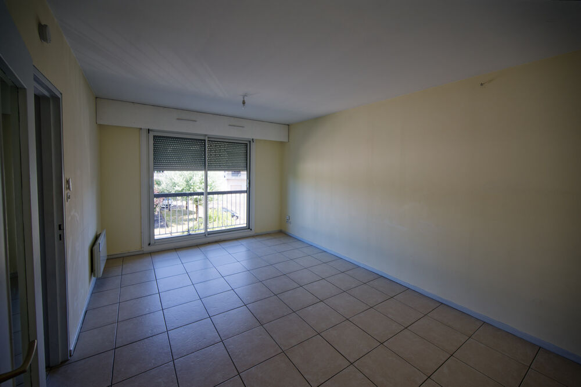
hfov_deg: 104.3
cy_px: 194
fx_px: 226
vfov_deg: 81.2
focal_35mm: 14
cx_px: 290
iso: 100
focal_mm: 14
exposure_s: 1/100
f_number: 4
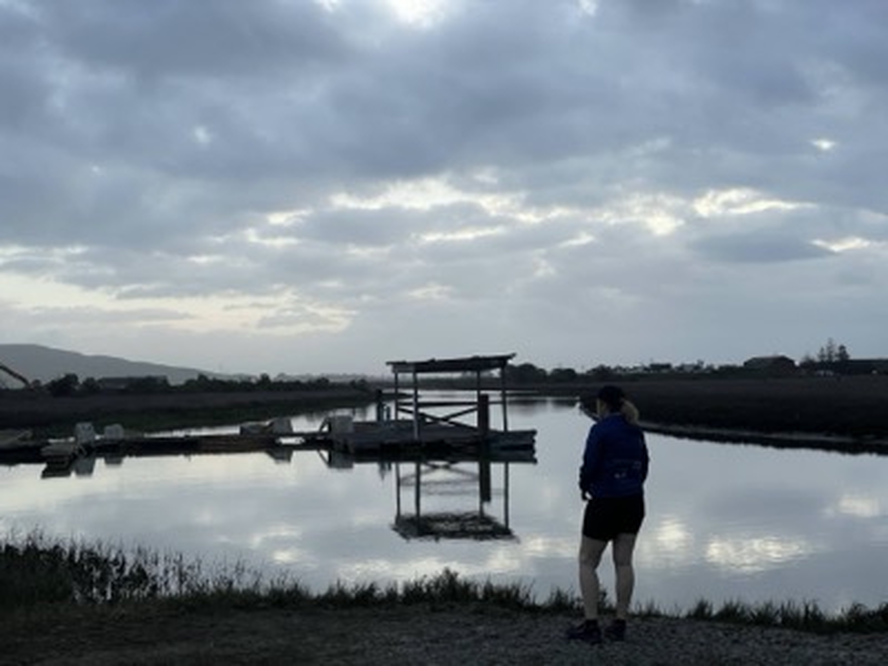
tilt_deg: +3.2
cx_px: 444
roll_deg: +1.9
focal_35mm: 52
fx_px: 1334
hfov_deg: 36.8
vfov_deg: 28.0
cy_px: 333
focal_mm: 6
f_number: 2
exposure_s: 1/121
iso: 64
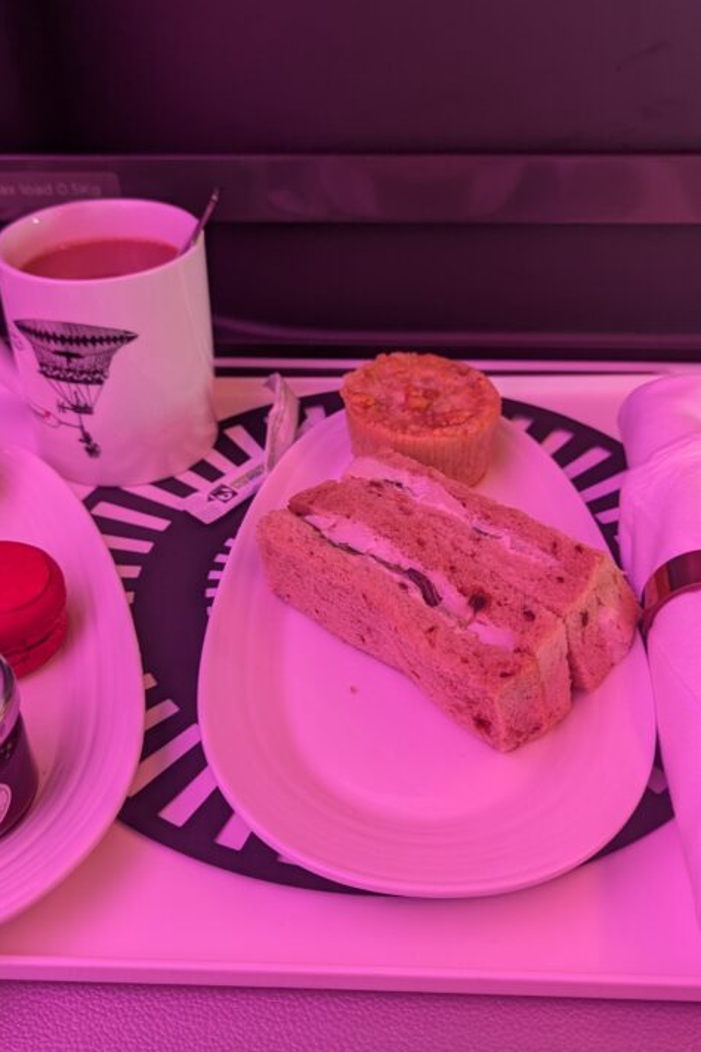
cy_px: 514
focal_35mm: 36
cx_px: 327
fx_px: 1051
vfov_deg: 53.1
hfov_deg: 36.9
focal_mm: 6.81
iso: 307
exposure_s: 1/23.7
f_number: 1.85
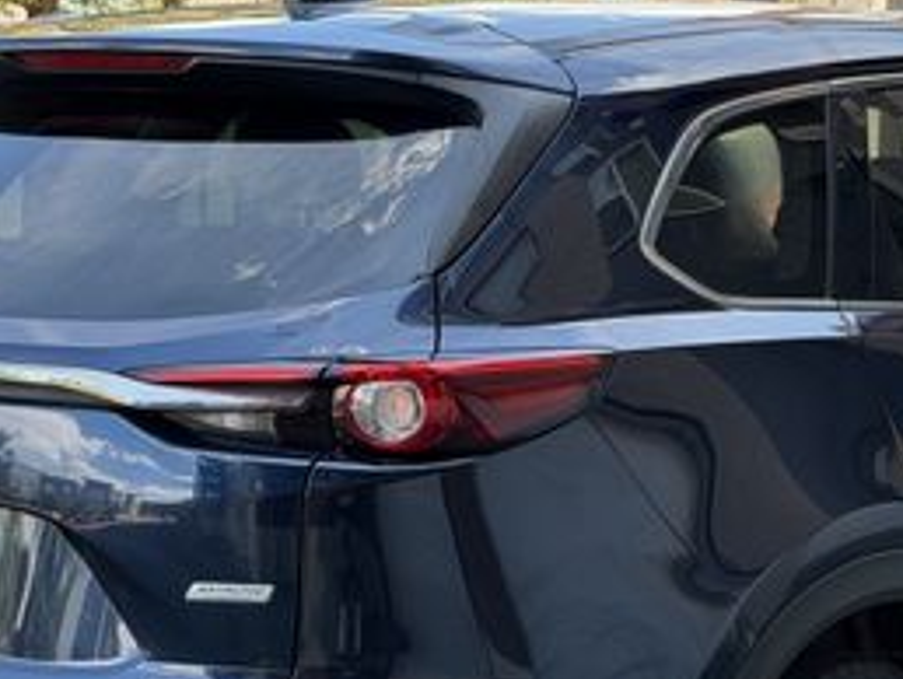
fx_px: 3107
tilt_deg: -7.2
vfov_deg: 12.5
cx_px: 612
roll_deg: -2.0
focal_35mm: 119
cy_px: 452
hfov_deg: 16.5
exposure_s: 1/503
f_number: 1.78
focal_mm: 6.76
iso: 80
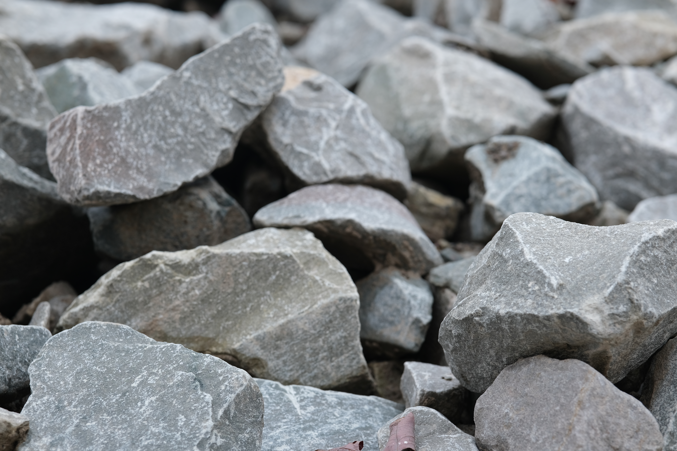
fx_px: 2125
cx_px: 338
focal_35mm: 113
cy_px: 226
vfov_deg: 12.1
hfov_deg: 18.1
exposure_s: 1/480
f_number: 2.8
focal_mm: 75
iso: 160
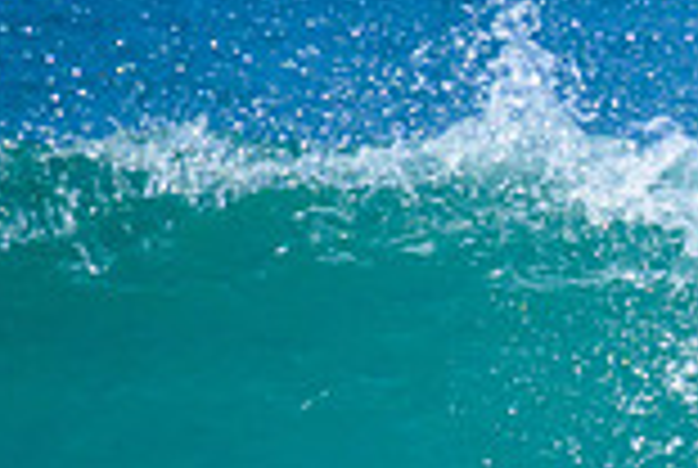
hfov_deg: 0.7
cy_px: 671
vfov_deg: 0.5
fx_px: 55364
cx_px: 1516
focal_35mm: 2850
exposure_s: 1/2000
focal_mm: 560
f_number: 8
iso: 1600
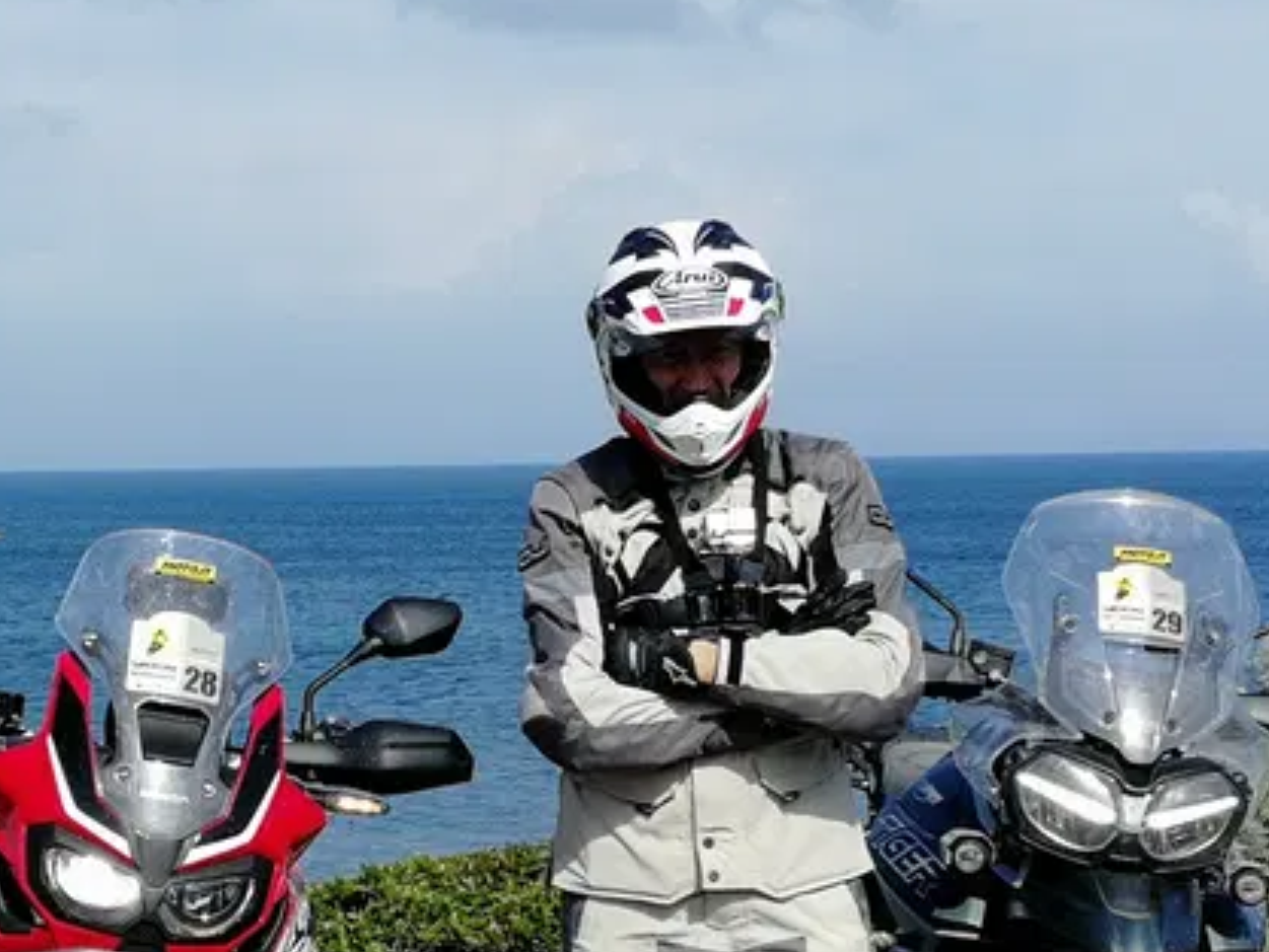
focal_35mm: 95
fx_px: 3484
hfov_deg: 20.4
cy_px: 751
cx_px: 274
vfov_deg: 15.5
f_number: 2.2
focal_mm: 3.95
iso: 50
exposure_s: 1/1142
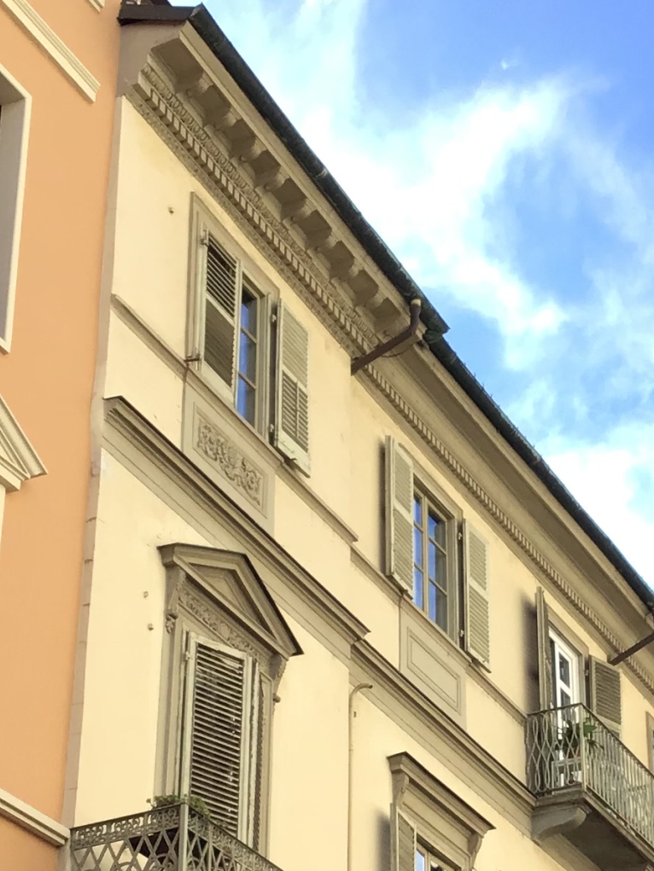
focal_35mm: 85
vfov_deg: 22.7
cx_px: 511
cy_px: 707
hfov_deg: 17.2
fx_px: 2141
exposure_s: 1/482
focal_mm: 3.3
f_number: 2.4
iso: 25
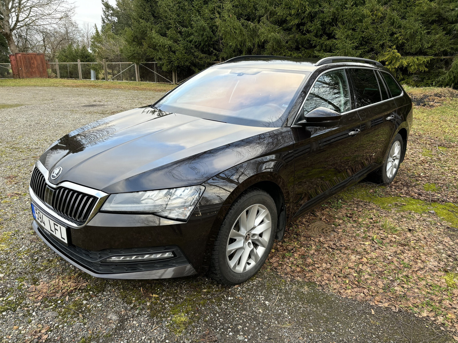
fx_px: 344
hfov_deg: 67.3
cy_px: 172
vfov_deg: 53.1
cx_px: 229
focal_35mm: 26
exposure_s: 1/121
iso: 40
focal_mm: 5.96
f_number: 1.6
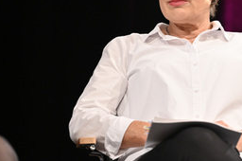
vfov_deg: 4.0
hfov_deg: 6.0
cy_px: 41
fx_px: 2309
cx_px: 186
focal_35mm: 344
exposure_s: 1/320
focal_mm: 195
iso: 1600
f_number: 2.8
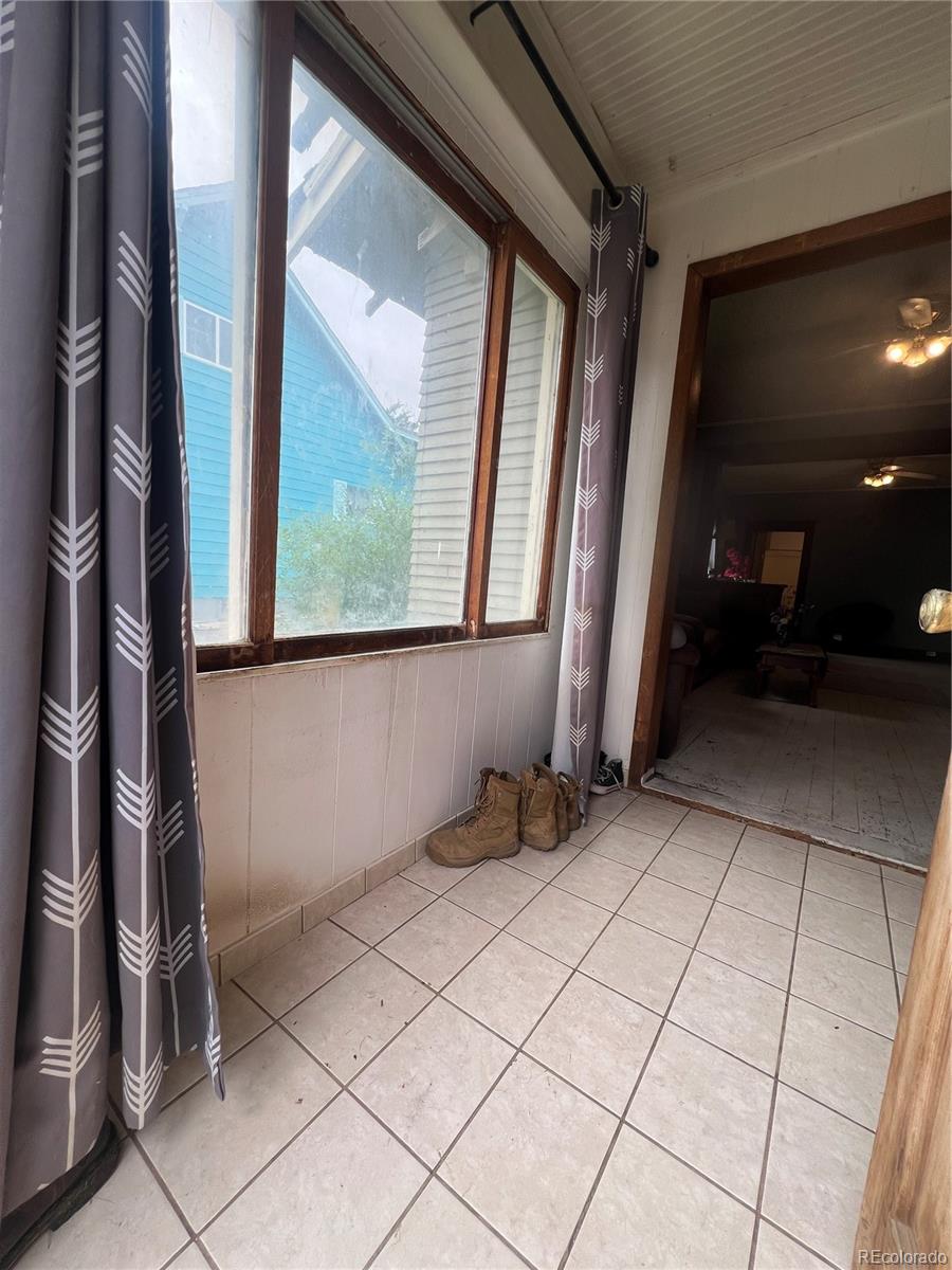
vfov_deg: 106.2
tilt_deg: -5.3
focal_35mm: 13
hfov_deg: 89.9
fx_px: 477
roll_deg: -3.3
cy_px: 635
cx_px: 476
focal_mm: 1.57
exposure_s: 1/178
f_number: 1.8
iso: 32
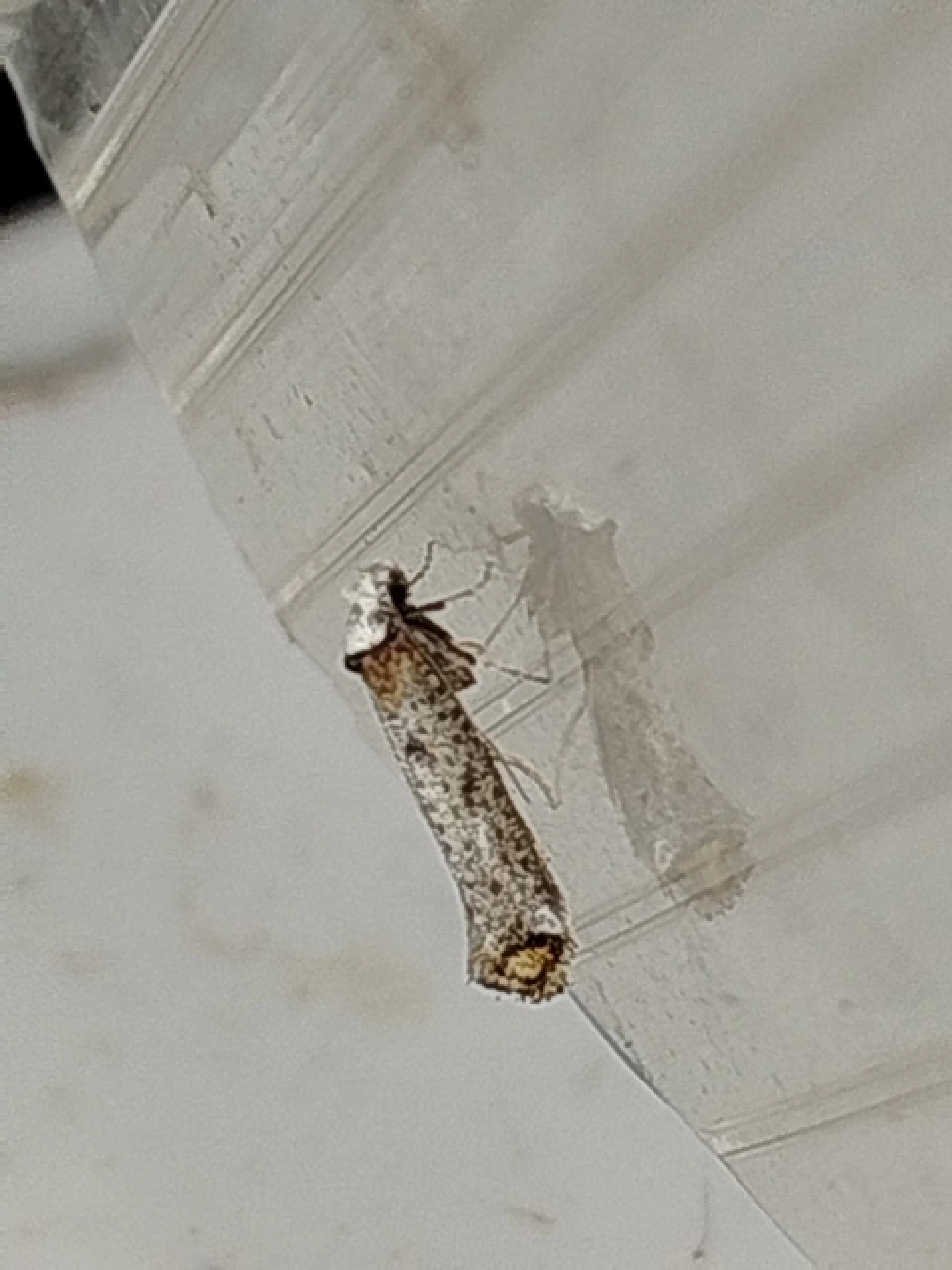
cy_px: 635
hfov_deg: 8.2
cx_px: 476
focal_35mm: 182
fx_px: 6674
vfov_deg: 10.9
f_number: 1.7
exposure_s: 1/50
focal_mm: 5.31
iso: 50
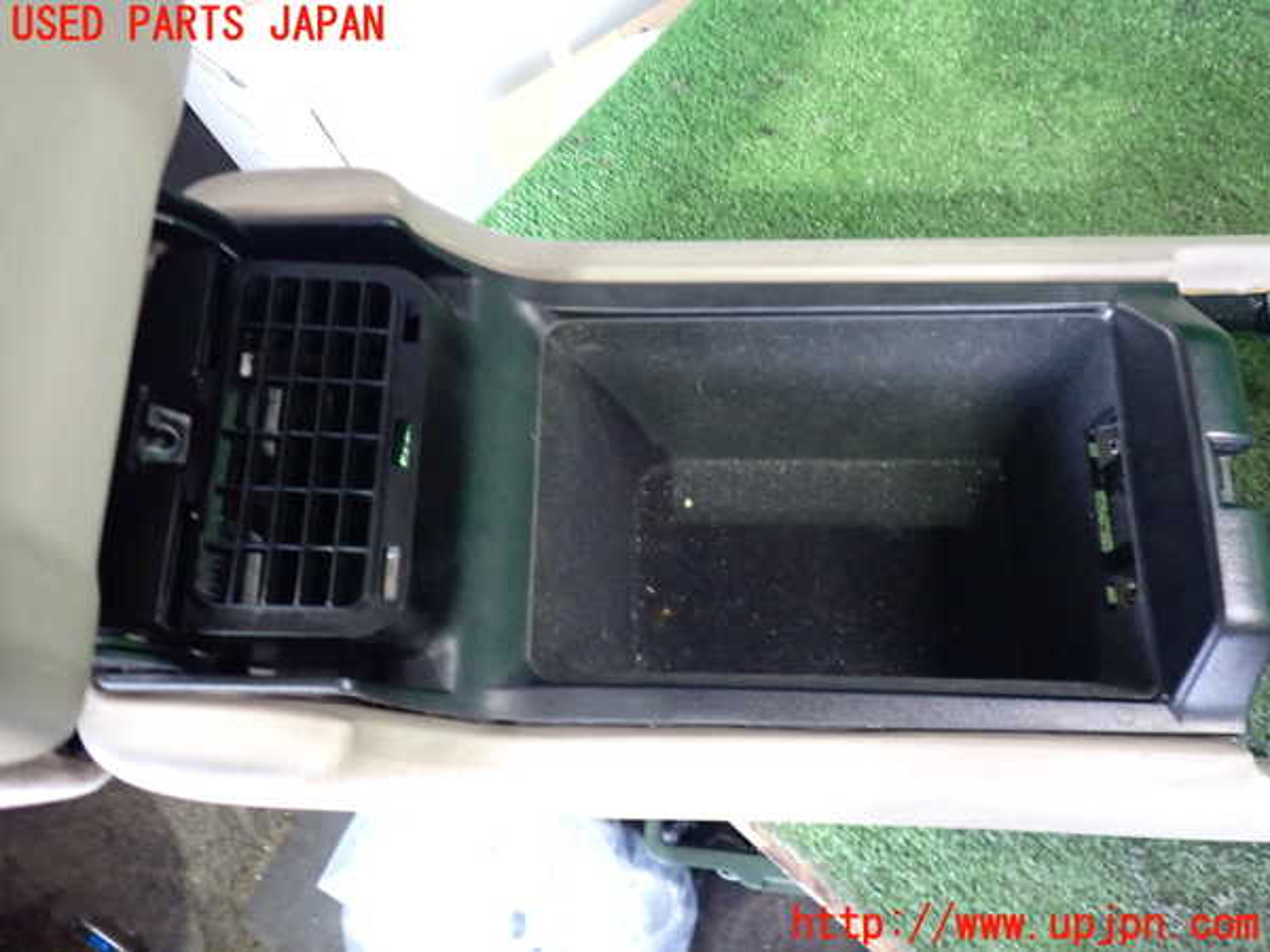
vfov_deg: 46.8
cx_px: 635
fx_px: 1101
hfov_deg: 60.0
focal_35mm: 30
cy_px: 476
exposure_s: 1/25
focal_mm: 5.4
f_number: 2.3
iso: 800
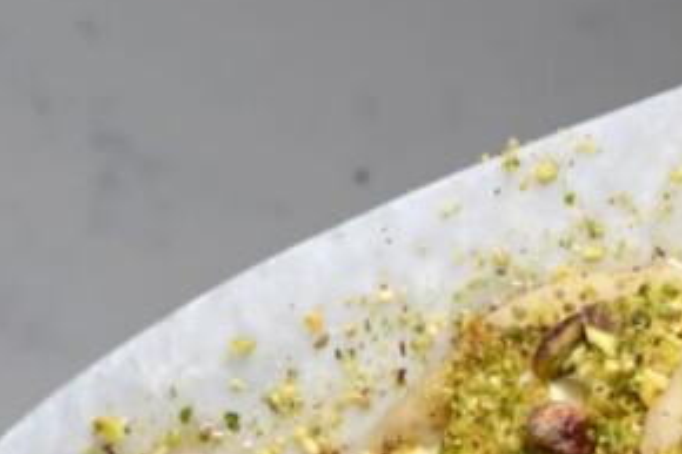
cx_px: 821
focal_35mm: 278
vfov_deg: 4.9
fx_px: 5263
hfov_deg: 7.4
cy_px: 454
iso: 200
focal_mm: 105
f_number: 16
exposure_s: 1/30
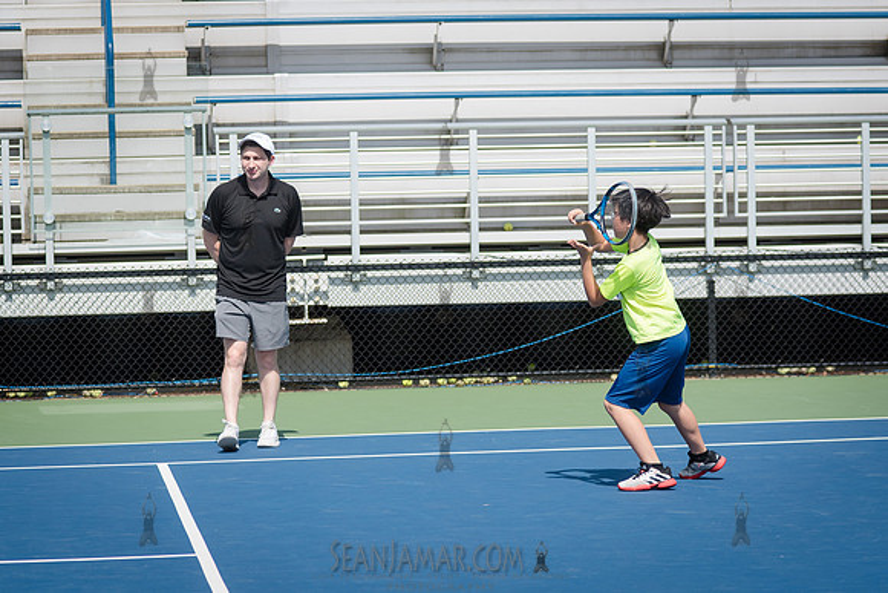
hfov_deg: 16.6
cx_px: 427
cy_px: 330
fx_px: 3047
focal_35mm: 124
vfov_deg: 11.1
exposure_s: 1/2500
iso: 200
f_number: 3.5
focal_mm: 86
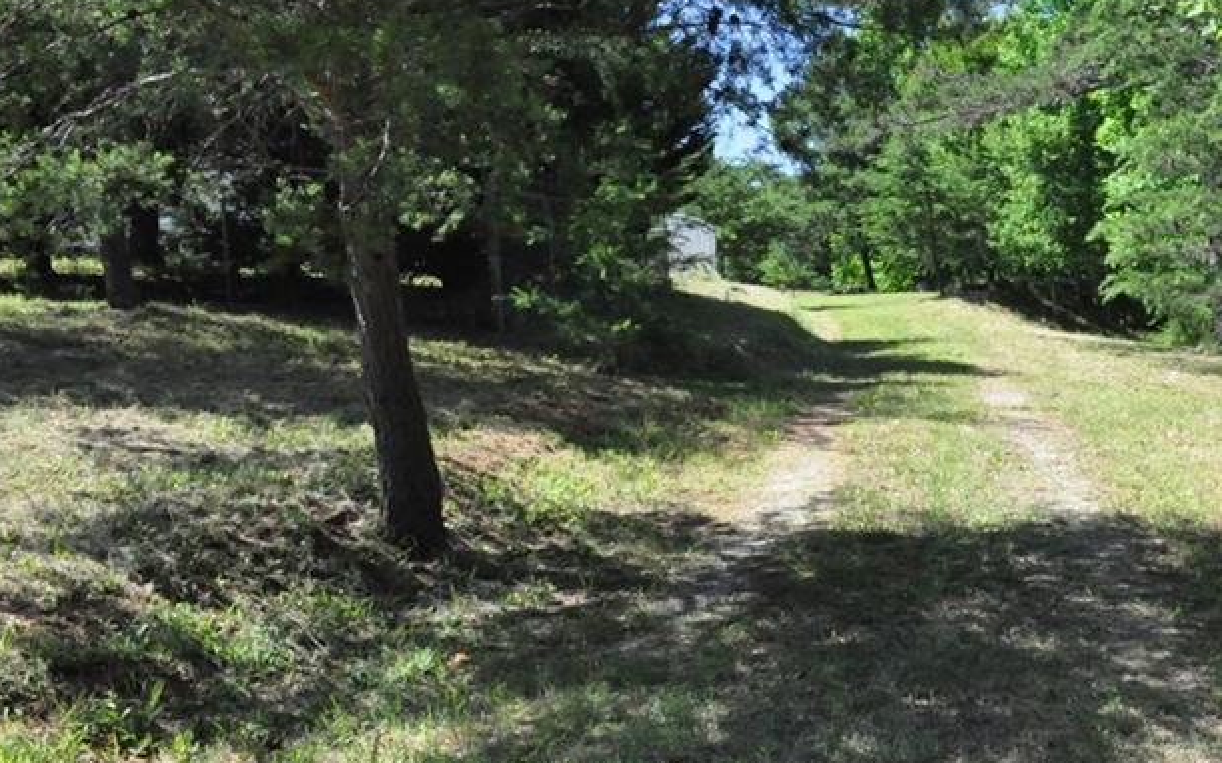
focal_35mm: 46
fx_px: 1531
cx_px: 970
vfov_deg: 27.8
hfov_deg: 41.7
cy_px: 273
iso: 3200
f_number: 10
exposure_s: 1/400
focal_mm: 18
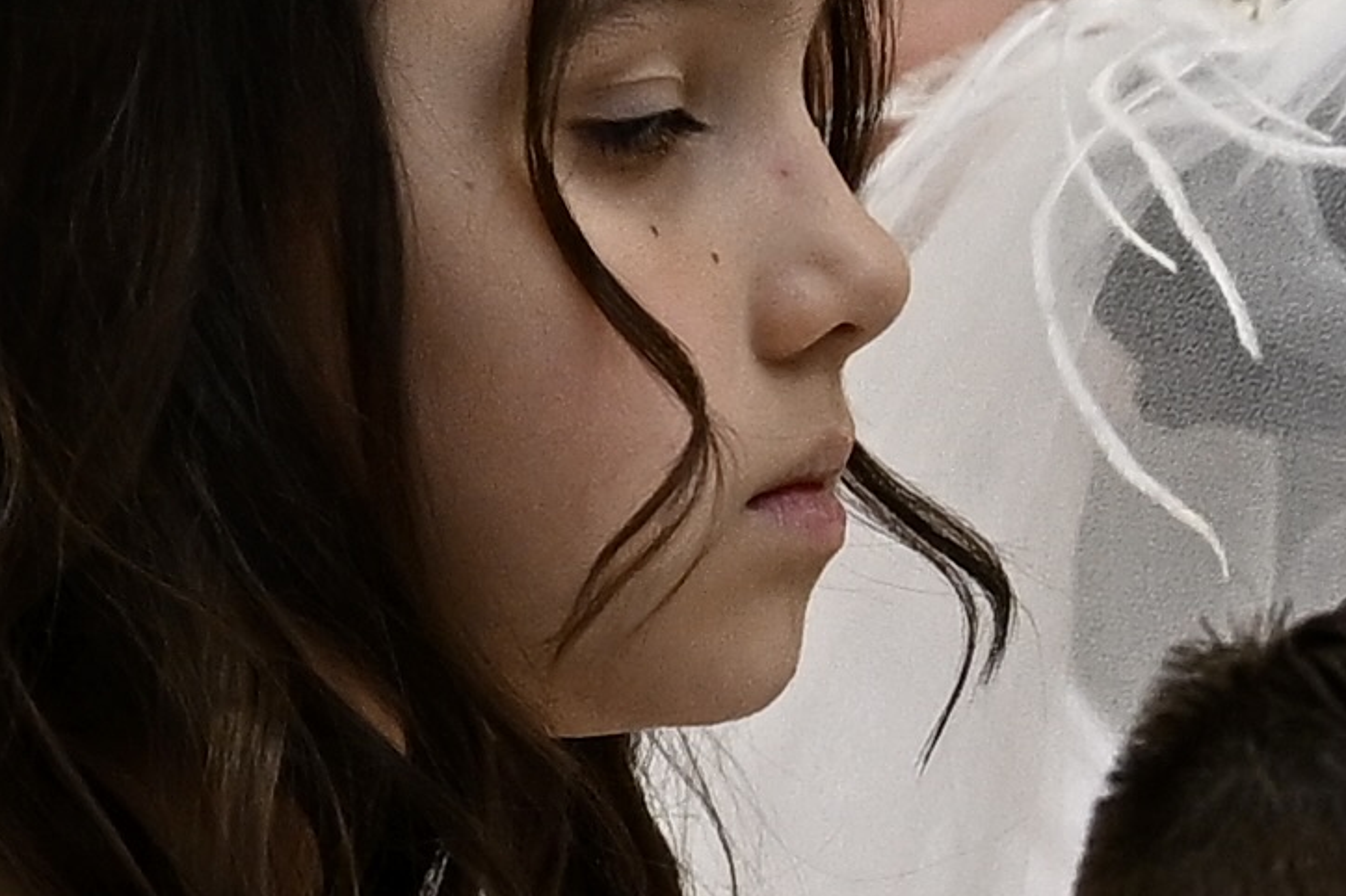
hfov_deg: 0.9
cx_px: 4856
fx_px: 83522
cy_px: 1561
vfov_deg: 0.6
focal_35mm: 2235
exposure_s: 1/250
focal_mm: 200
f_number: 2.8
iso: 640
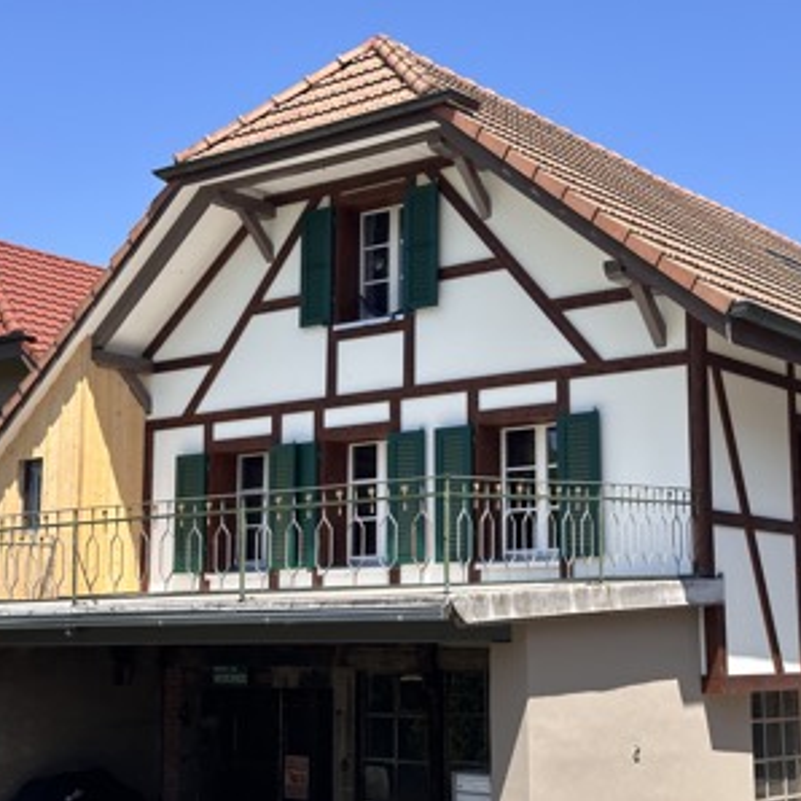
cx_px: 422
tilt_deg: +9.6
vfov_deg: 30.0
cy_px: 400
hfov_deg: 30.0
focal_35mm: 57
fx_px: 1492
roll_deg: +0.0
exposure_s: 1/2732
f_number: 1.78
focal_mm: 6.86
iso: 64
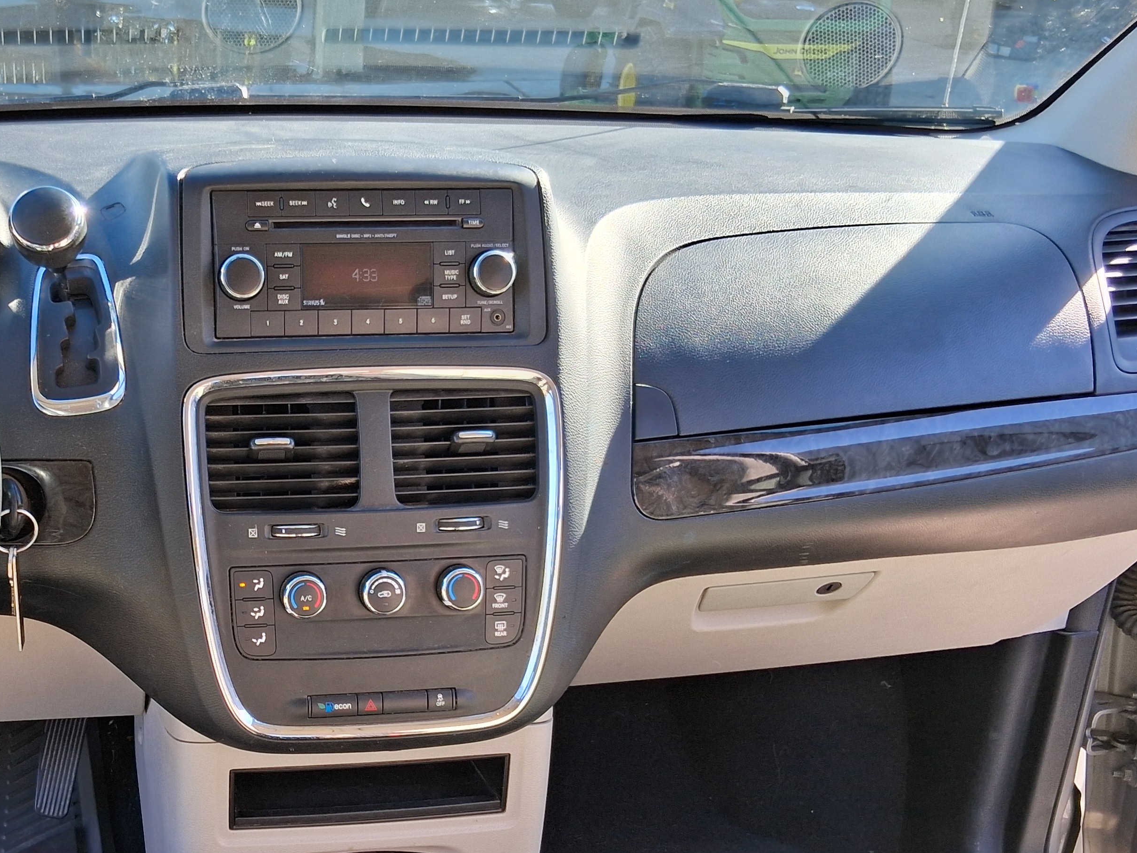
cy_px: 523
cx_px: 271
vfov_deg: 32.7
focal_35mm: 44
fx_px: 1445
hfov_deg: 41.5
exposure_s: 1/120
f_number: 1.8
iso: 32
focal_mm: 3.98
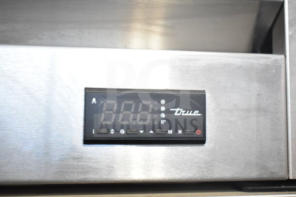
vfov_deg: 28.1
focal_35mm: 48
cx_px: 148
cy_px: 98
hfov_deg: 41.1
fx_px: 395
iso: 1600
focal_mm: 32
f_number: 5
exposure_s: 1/100
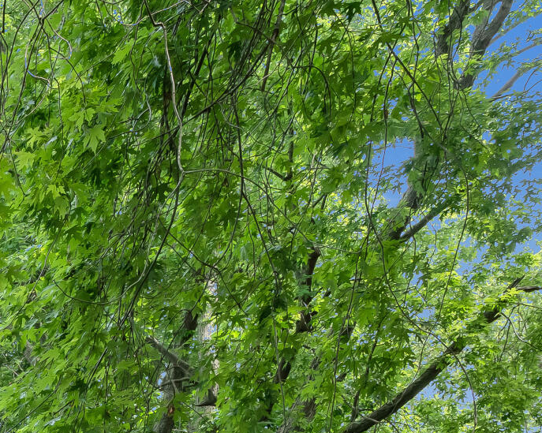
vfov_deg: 16.3
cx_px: -528
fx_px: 1315
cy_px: 734
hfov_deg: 17.3
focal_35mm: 82
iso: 800
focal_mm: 20
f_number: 8
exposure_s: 1/200
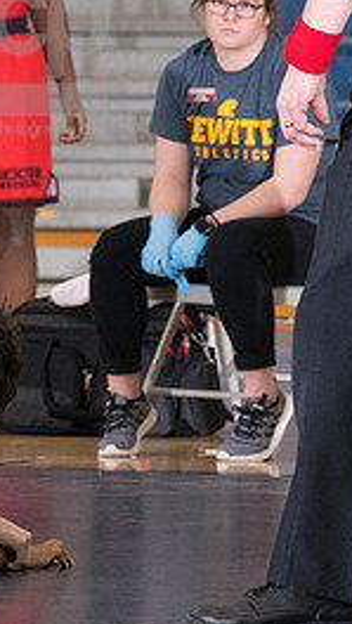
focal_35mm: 568
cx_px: -298
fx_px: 9401
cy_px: 378
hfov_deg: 2.1
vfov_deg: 3.8
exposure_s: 1/250
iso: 2000
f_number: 5.6
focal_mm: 165
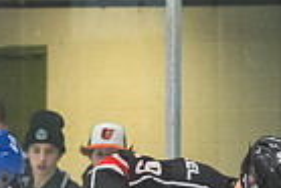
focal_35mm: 672
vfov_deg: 2.0
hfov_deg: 3.1
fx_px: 5251
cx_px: 191
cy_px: 406
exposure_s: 1/640
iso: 1800
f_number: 2.8
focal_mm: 105
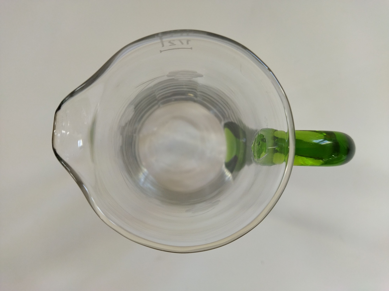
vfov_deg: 51.4
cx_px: 194
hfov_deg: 65.3
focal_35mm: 27
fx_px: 303
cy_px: 146
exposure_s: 1/110
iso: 100
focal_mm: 4.71
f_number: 1.79
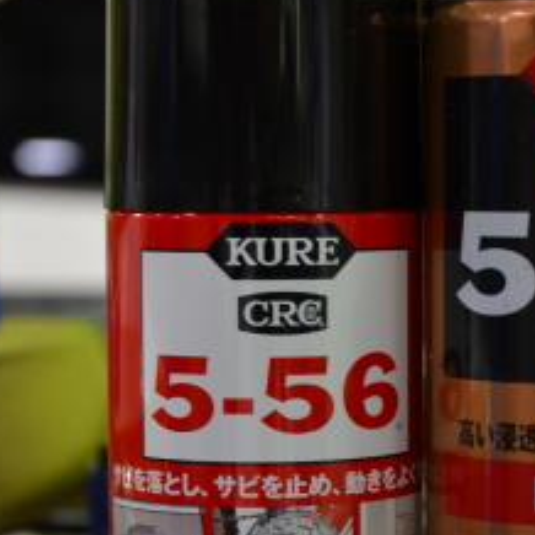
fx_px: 2431
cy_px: 357
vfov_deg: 12.5
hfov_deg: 12.5
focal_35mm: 139
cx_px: 437
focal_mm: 45
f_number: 4.8
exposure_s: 1/60
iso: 800
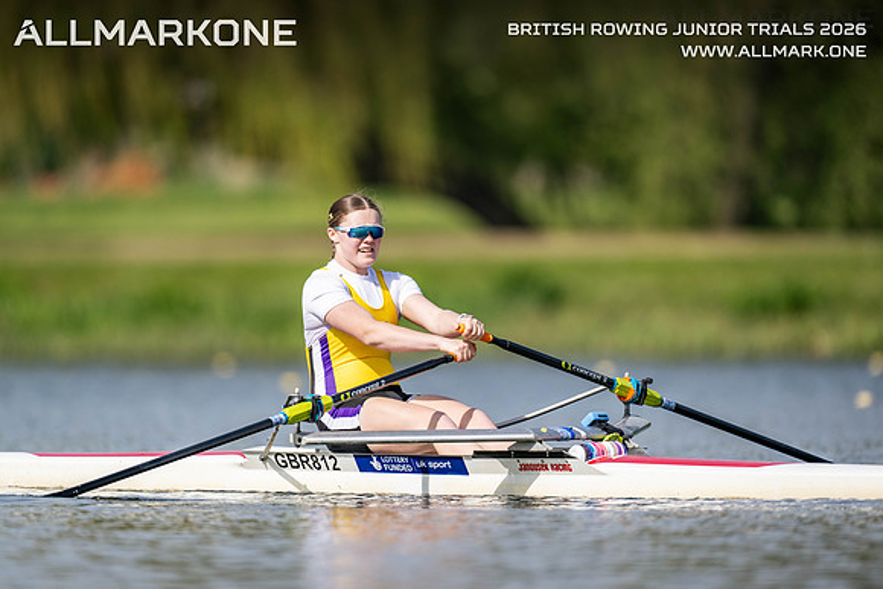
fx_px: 14719
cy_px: 294
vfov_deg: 2.3
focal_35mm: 600
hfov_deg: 3.4
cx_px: 442
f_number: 4
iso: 280
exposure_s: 1/2500
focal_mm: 600
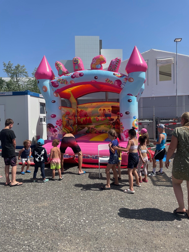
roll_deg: -0.9
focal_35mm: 26
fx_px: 189
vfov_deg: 67.3
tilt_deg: -3.7
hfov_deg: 53.1
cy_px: 126
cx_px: 94
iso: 32
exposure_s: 1/3861
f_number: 1.6
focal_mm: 4.2
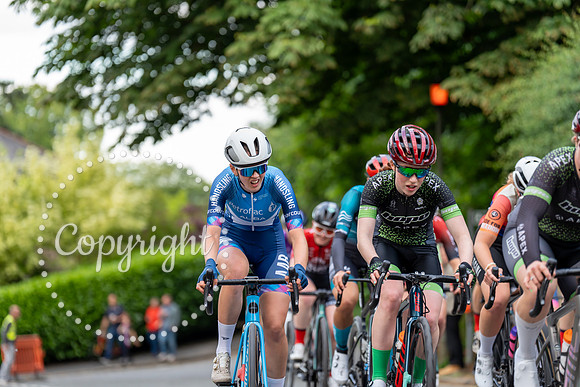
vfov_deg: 9.9
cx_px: 290
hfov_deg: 14.9
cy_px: 194
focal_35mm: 138
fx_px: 2224
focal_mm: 138
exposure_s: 1/500
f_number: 2.8
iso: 640
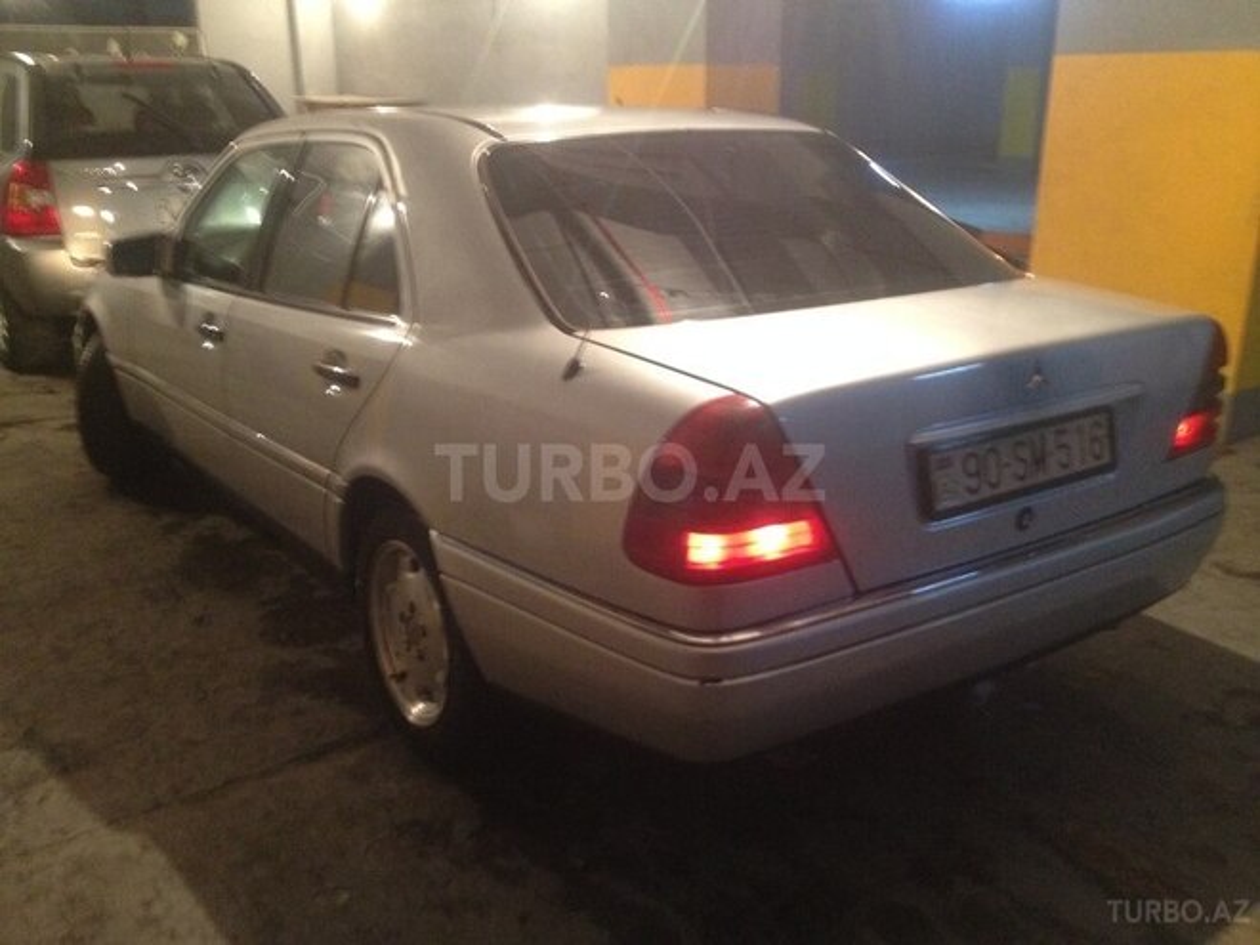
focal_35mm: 35
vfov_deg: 40.7
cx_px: 630
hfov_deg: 52.6
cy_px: 472
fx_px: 1274
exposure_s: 1/15
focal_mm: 4.28
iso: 320
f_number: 2.4
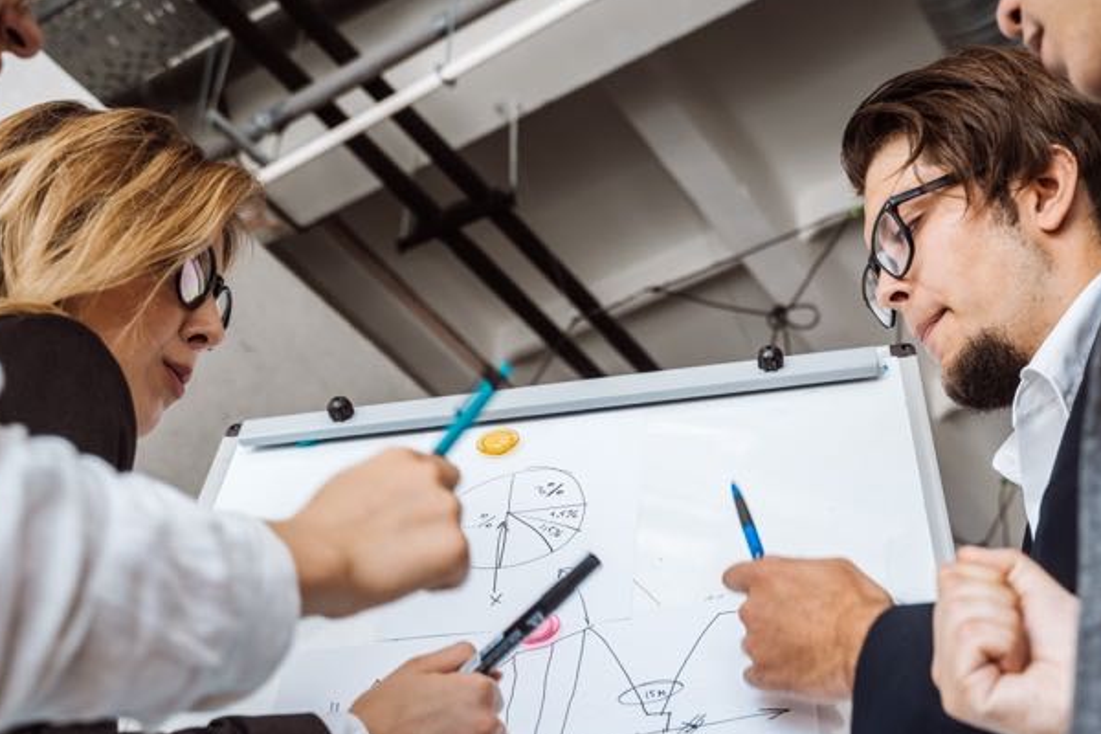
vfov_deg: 24.8
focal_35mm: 54
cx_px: 622
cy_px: 536
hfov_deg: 36.8
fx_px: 1651
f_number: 4
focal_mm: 36
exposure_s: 1/80
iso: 250
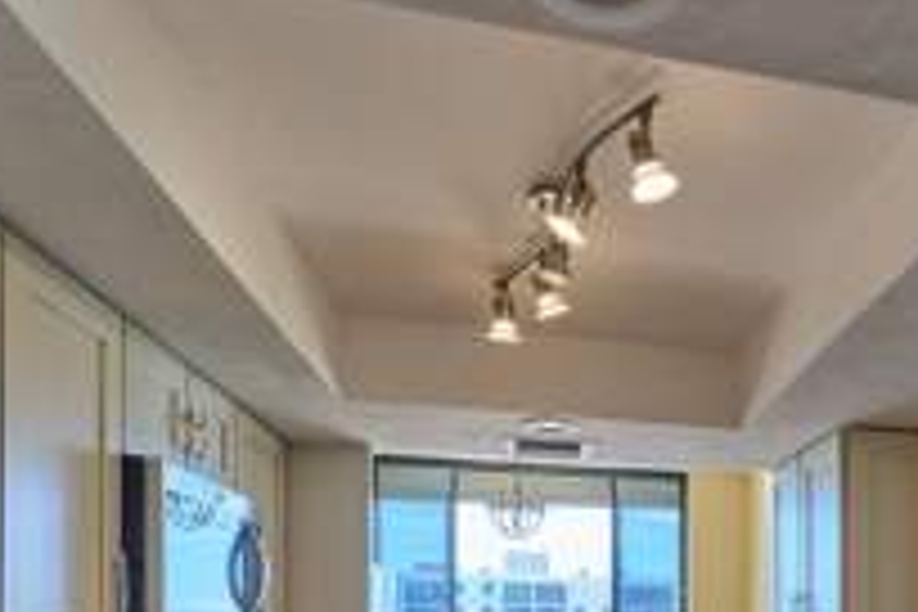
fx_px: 841
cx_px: 796
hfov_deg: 51.6
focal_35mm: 33
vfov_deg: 35.5
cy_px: 634
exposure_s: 1/3.23
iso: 200
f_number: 14
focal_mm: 14
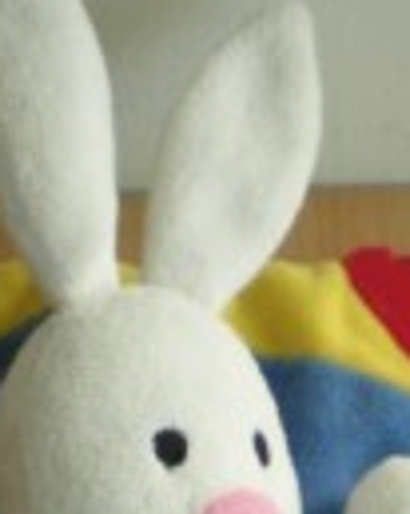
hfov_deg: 10.3
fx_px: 2278
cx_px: 115
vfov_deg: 12.5
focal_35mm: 150
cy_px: 645
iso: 64
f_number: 3.1
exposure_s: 1/148
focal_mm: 6.3
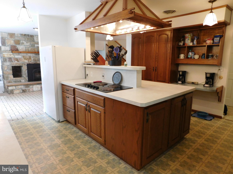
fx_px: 155
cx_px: 116
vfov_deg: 58.9
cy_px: 87
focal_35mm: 23
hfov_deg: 73.9
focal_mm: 4
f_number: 3
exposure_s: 1/30
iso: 250
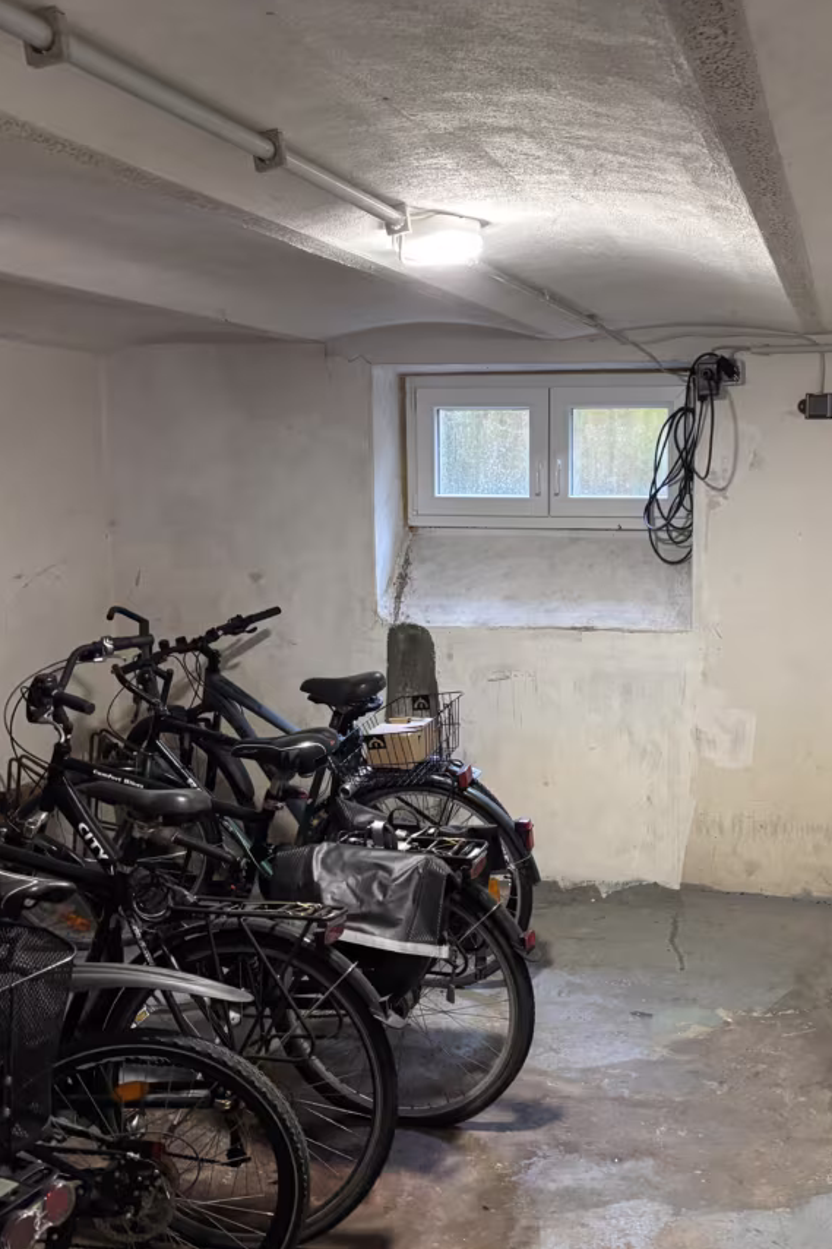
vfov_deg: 50.7
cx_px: 570
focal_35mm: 38
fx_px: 1318
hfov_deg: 34.6
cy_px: 638
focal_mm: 5.96
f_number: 1.6
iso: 500
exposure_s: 1/50
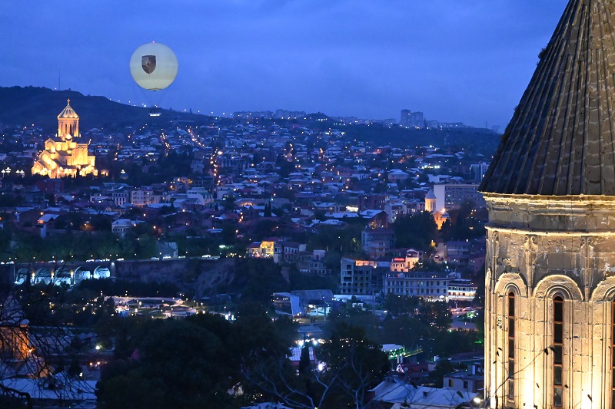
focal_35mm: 75
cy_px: 204
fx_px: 1281
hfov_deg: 27.0
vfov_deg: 18.2
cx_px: 308
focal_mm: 50
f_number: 4.5
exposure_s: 1/60
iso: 11400
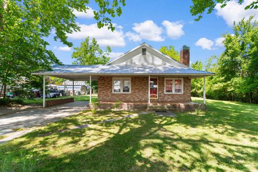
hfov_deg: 100.4
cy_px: 86
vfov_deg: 77.3
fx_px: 107
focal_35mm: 15
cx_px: 129
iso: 100
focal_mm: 10
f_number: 5.6
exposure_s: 1/125
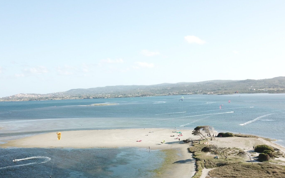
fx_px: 311
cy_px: 154
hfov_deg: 49.3
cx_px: 135
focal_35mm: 40
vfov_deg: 30.8
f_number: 2.2
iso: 100
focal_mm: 4.73
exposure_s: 1/630
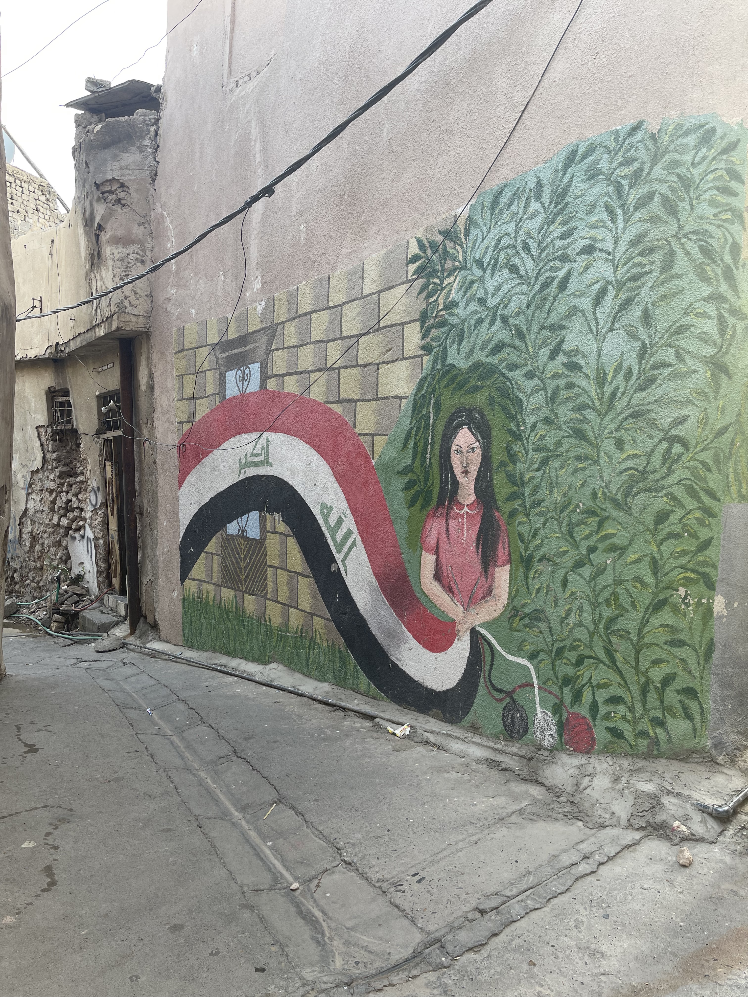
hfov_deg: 53.1
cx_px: 374
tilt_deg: -4.1
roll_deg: -0.2
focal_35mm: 26
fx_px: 749
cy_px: 498
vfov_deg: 67.3
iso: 40
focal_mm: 5.1
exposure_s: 1/121
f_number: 1.6
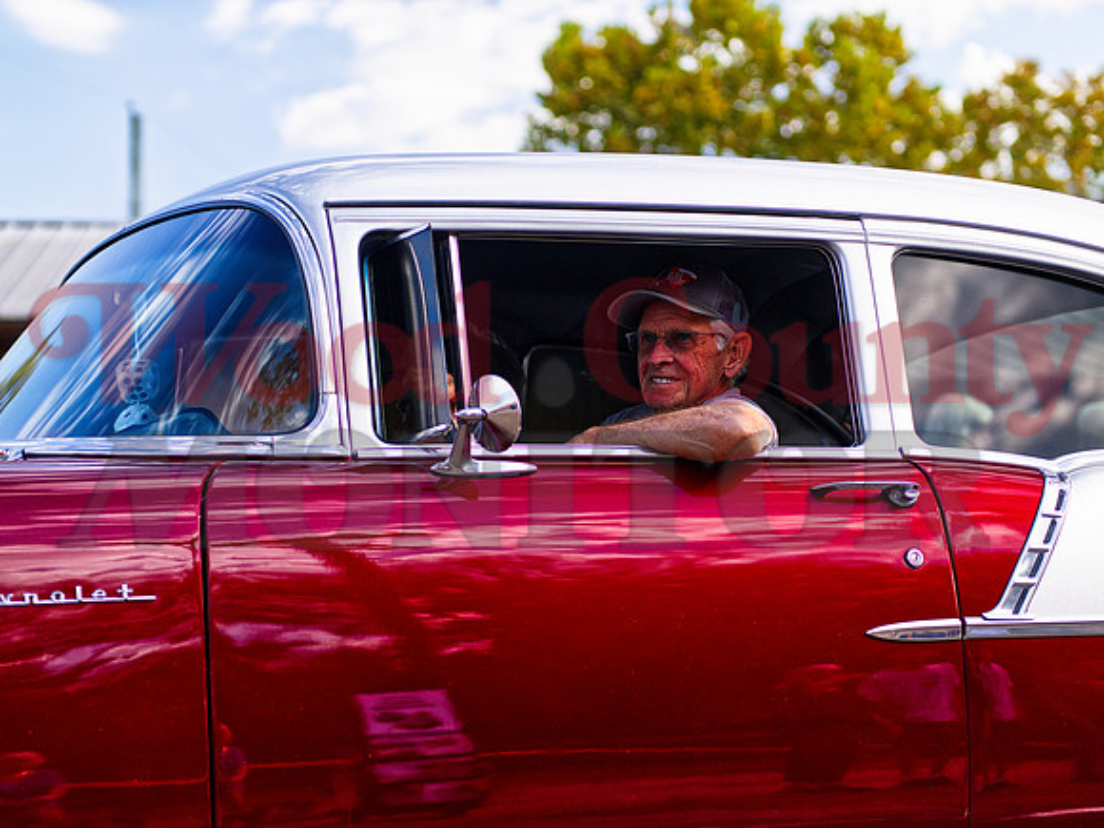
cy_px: 414
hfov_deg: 22.8
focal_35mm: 86
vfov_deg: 17.2
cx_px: 552
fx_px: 2743
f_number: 2
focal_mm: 43
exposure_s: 1/640
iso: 100
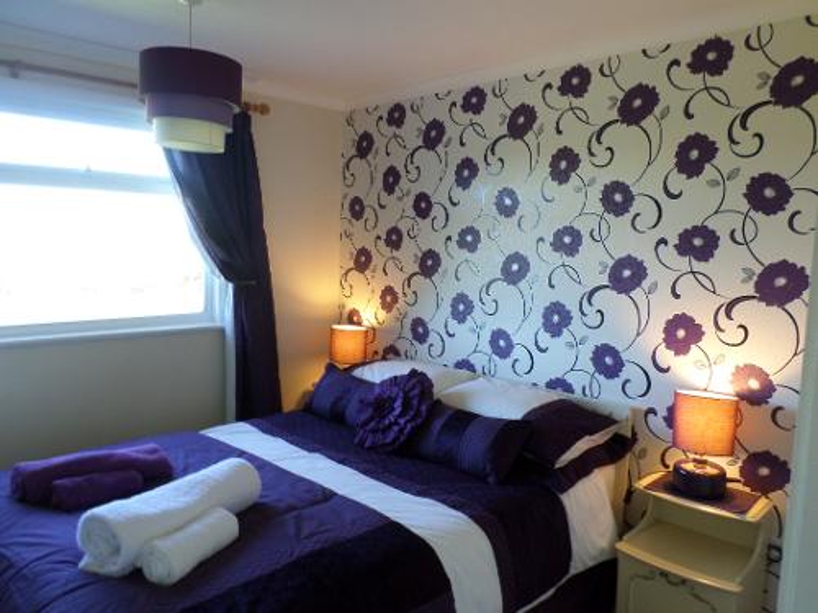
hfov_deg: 69.4
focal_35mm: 25
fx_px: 591
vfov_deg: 54.9
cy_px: 306
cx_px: 409
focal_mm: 4.5
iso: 100
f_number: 2.5
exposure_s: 1/30
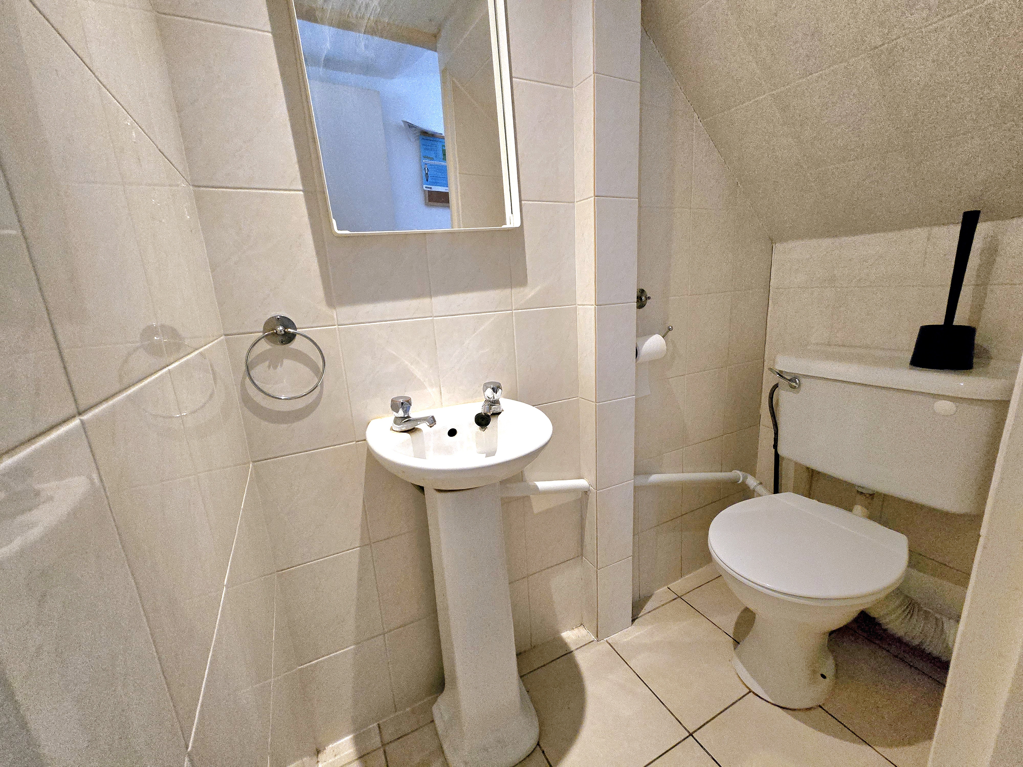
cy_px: 384
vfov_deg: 89.9
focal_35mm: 13
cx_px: 512
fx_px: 384
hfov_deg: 106.2
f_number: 2.2
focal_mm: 2.2
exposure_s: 1/50.3
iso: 1250
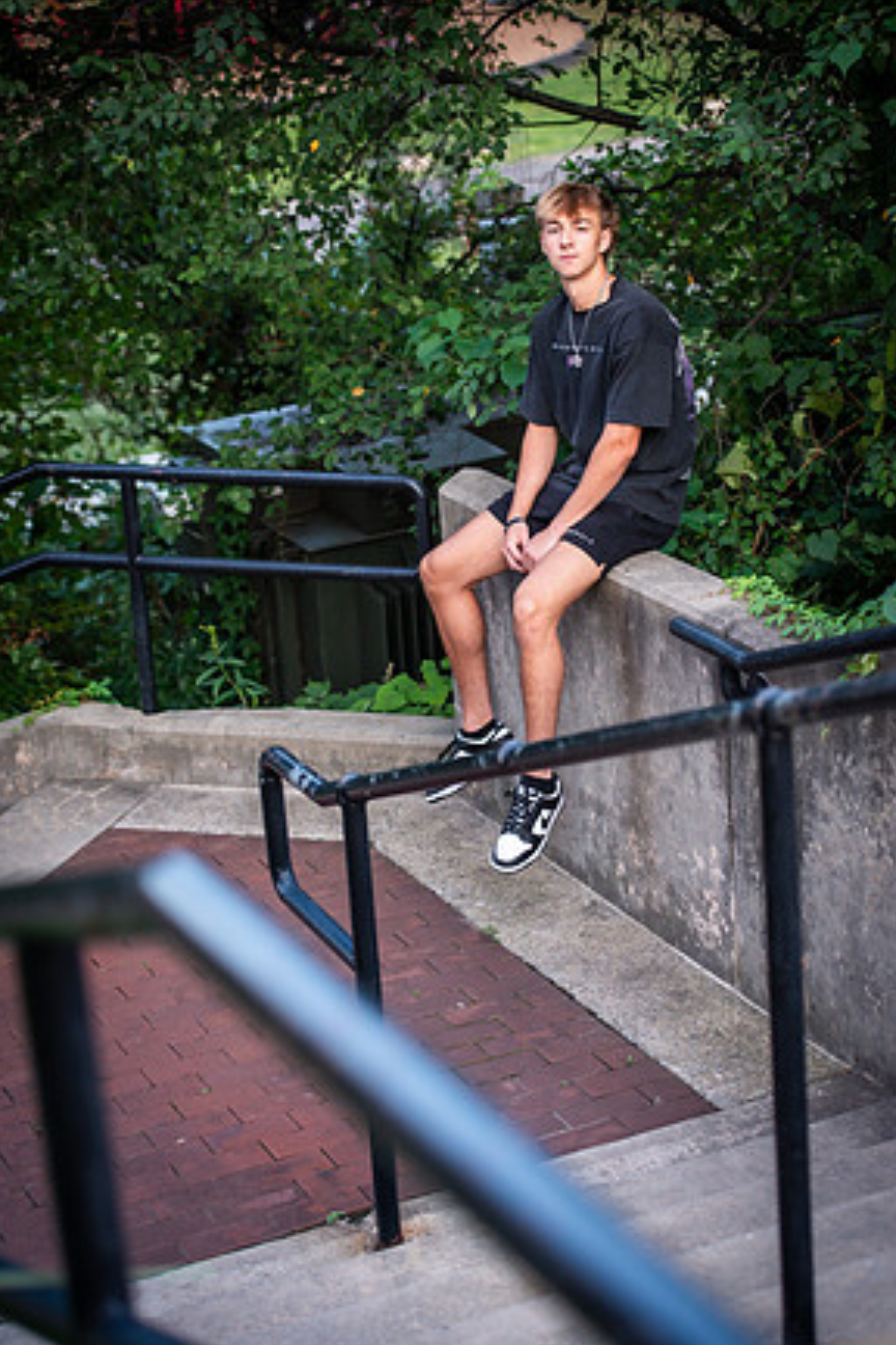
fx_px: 2725
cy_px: 685
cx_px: 454
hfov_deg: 18.7
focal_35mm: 73
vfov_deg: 27.7
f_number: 2.8
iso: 800
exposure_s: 1/160
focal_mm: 70
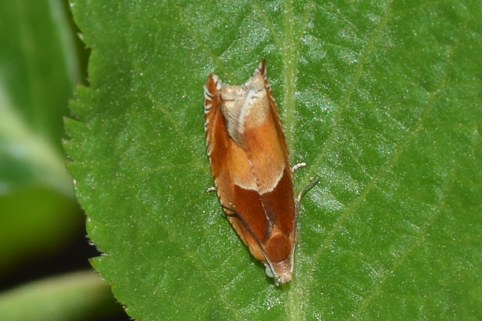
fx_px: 2811
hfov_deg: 9.8
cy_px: 160
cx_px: 241
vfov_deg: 6.5
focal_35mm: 210
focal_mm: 140
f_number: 13
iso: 100
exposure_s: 1/160
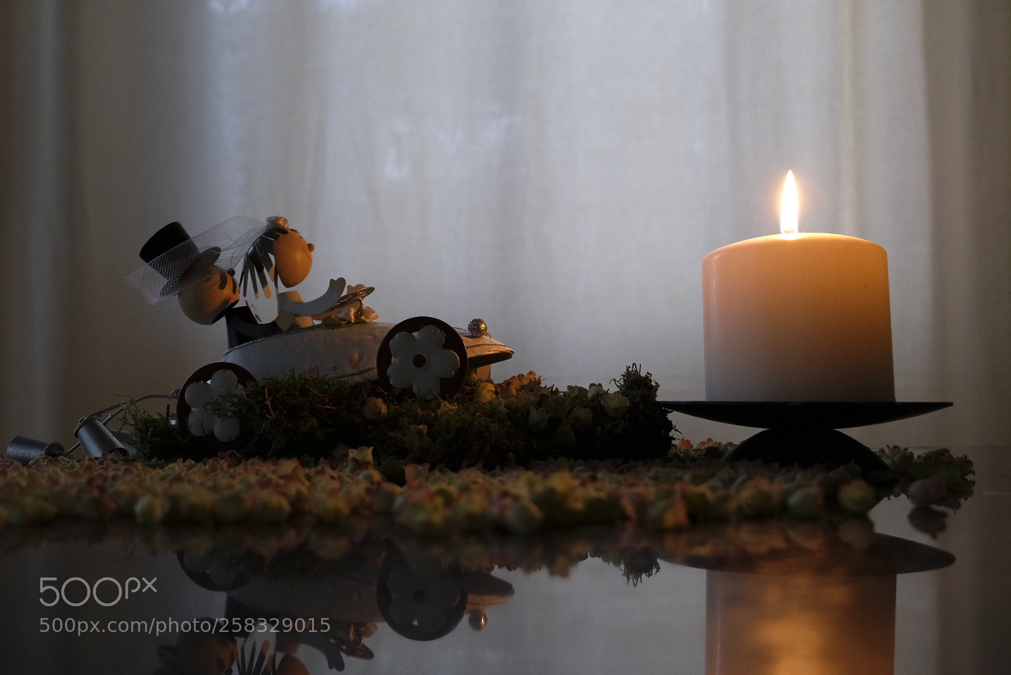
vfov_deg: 28.7
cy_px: 338
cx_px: 506
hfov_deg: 41.9
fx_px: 1320
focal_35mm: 47
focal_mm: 31
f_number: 5
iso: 1600
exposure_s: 1/20
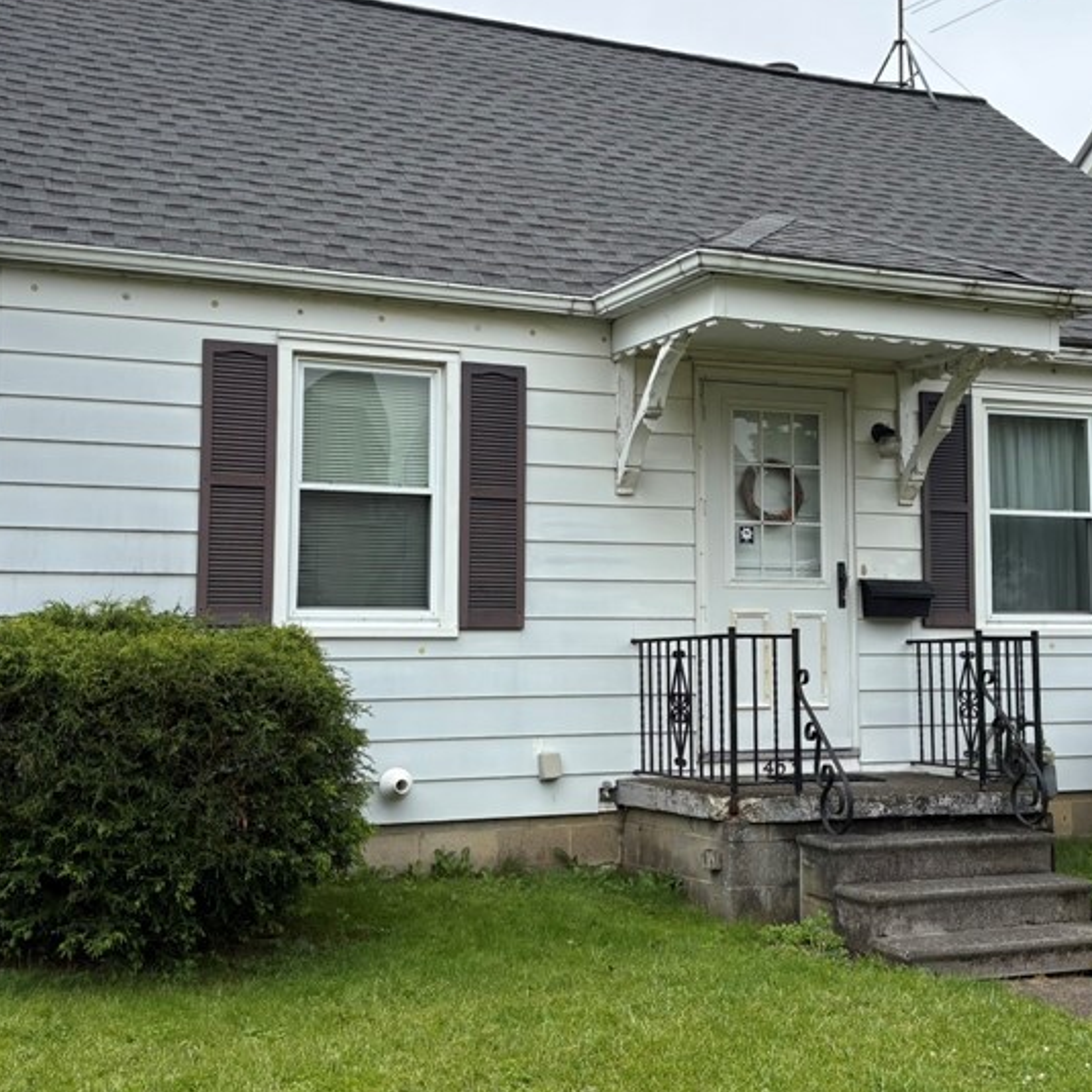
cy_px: 492
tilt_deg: +4.7
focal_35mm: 44
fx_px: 1570
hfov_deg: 38.3
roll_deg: +0.4
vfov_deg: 38.3
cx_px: 631
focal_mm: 5.96
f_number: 1.6
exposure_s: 1/3623
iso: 50
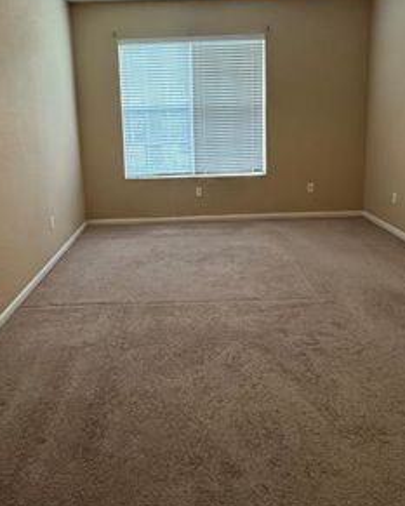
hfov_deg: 56.7
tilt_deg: -8.4
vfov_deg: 66.3
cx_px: 180
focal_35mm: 25
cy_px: 169
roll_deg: +3.0
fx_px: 374
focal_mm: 2.22
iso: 200
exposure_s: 1/120
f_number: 2.2
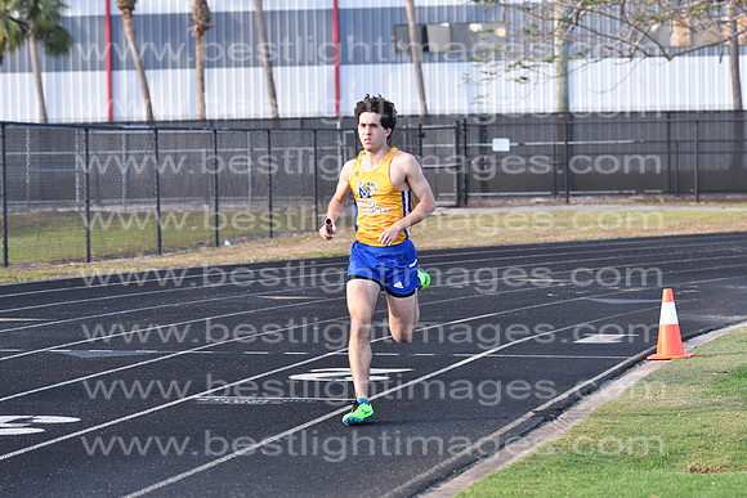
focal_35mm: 135
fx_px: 2802
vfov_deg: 10.2
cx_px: 374
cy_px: 249
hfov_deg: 15.2
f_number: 4
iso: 1000
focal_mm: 90
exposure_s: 1/2000
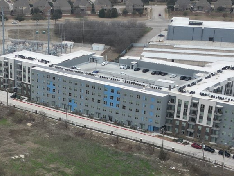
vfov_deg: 16.8
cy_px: 180
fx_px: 581
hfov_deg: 22.3
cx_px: 27
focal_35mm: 86
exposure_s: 1/500
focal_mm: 6.72
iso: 100
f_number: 1.7
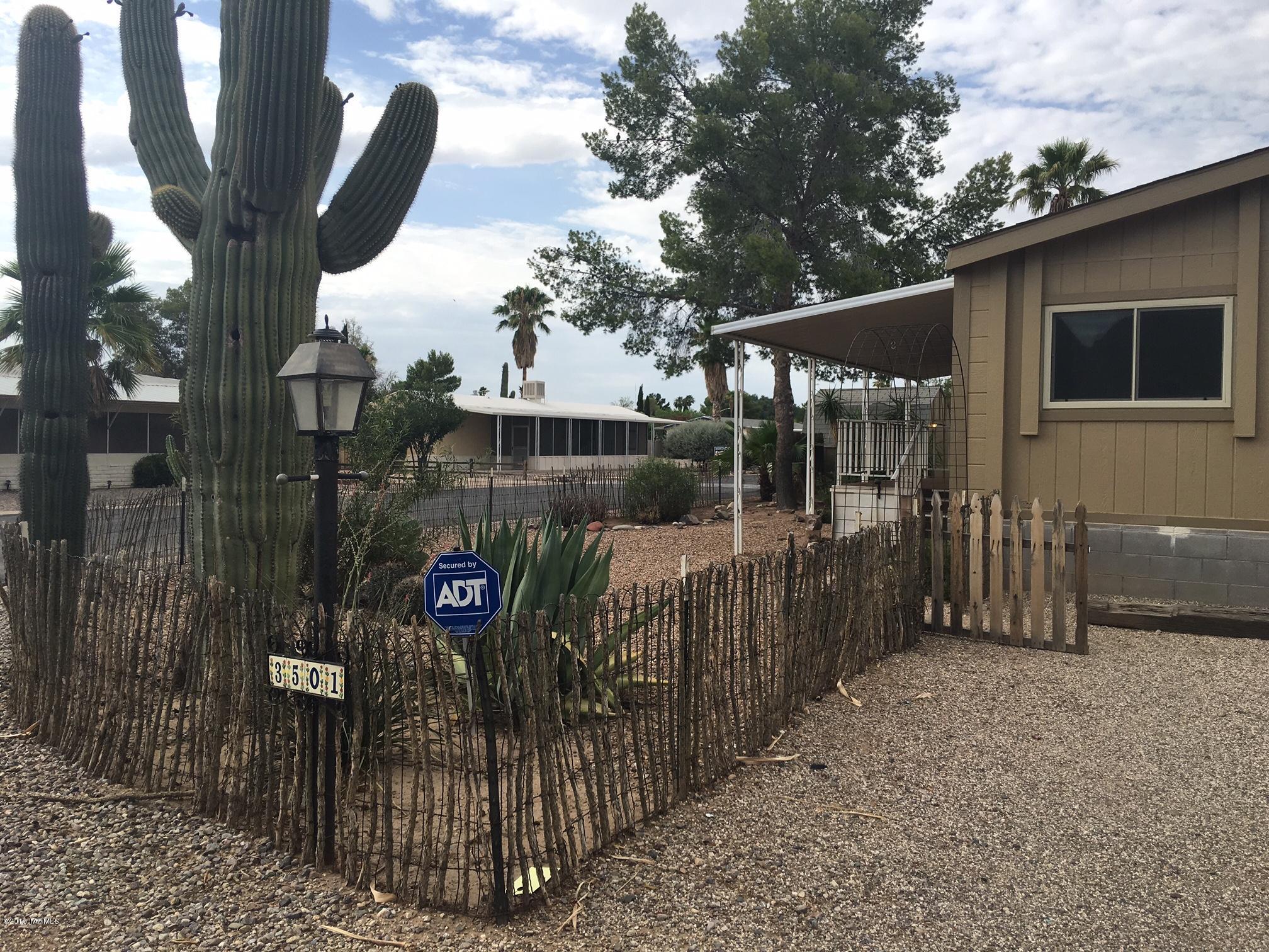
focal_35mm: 29
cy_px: 476
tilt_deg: +0.1
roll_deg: -0.9
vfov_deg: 48.2
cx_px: 634
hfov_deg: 61.7
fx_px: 1063
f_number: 2.2
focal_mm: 4.15
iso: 25
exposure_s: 1/1131
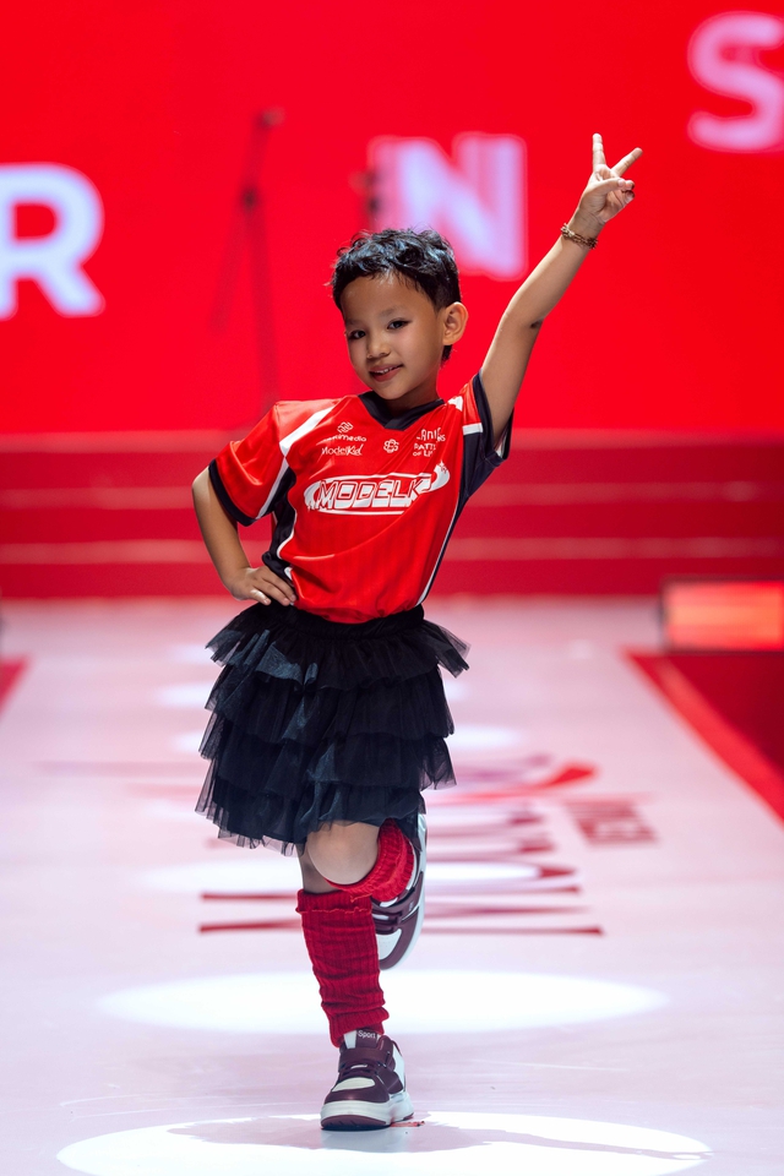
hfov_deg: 6.9
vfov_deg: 10.3
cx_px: 392
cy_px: 588
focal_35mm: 200
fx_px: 6533
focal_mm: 200
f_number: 4
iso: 400
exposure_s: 1/320
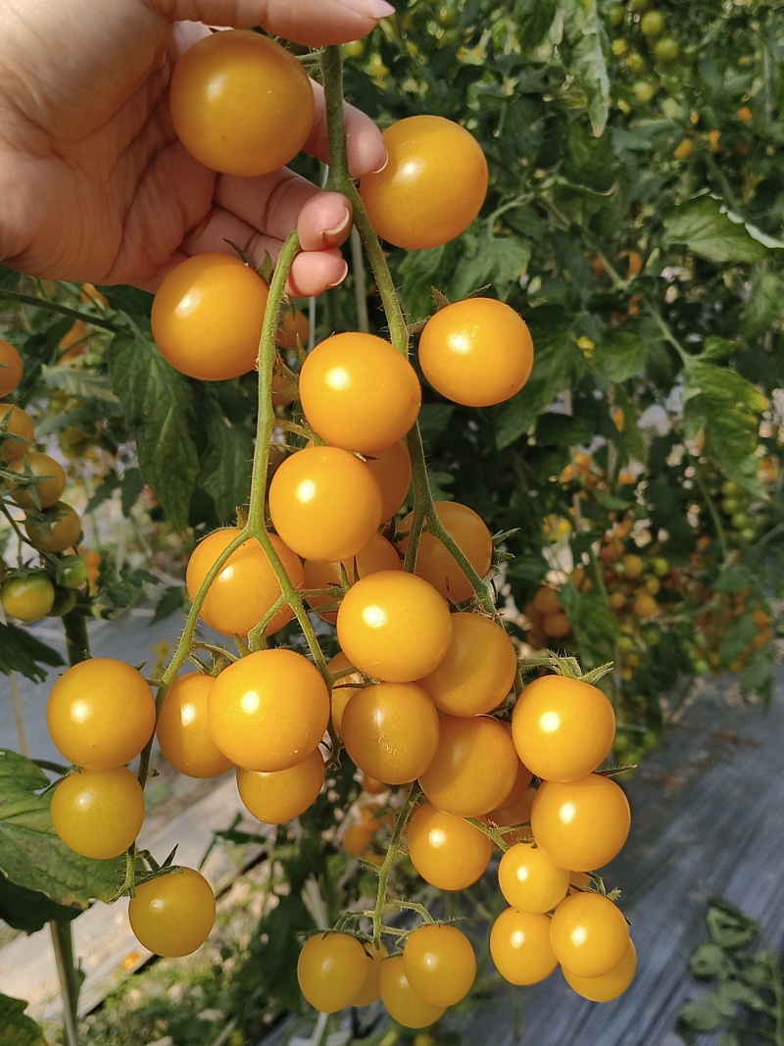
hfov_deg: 38.7
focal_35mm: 37
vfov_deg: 50.1
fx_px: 1118
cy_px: 523
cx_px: 392
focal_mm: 5.56
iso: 100
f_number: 1.88
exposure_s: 1/729
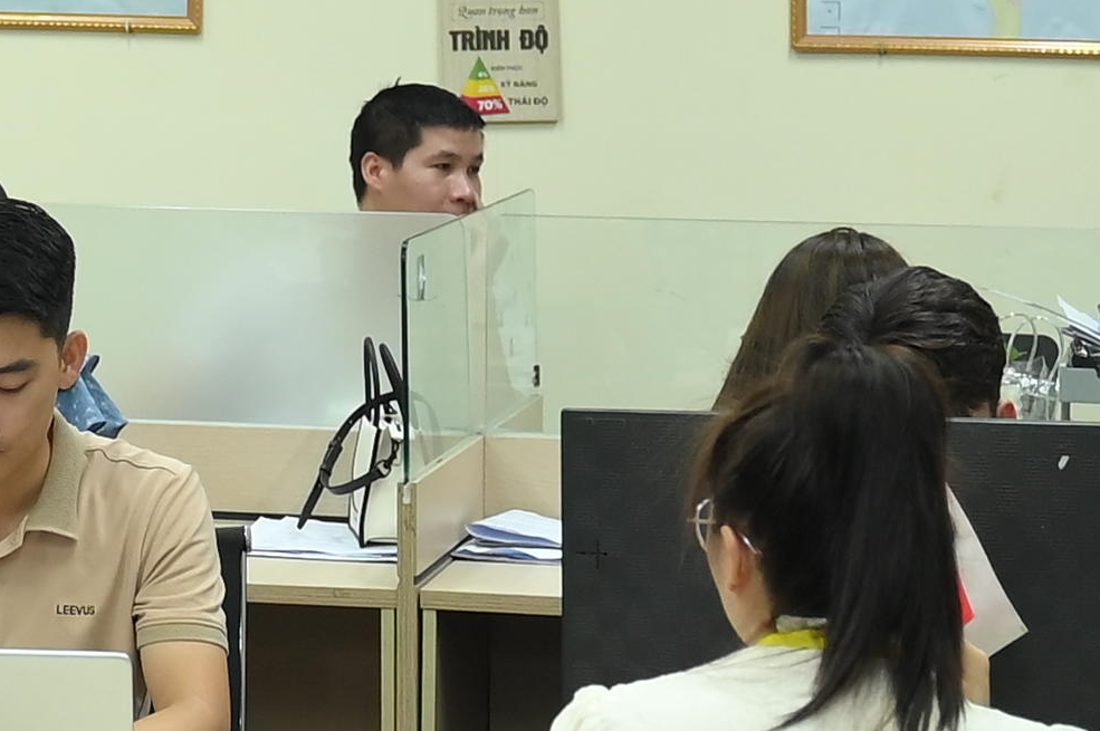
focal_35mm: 172
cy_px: -266
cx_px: -514
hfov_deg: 11.5
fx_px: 5251
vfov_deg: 7.9
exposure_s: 1/160
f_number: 2.8
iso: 800
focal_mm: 28
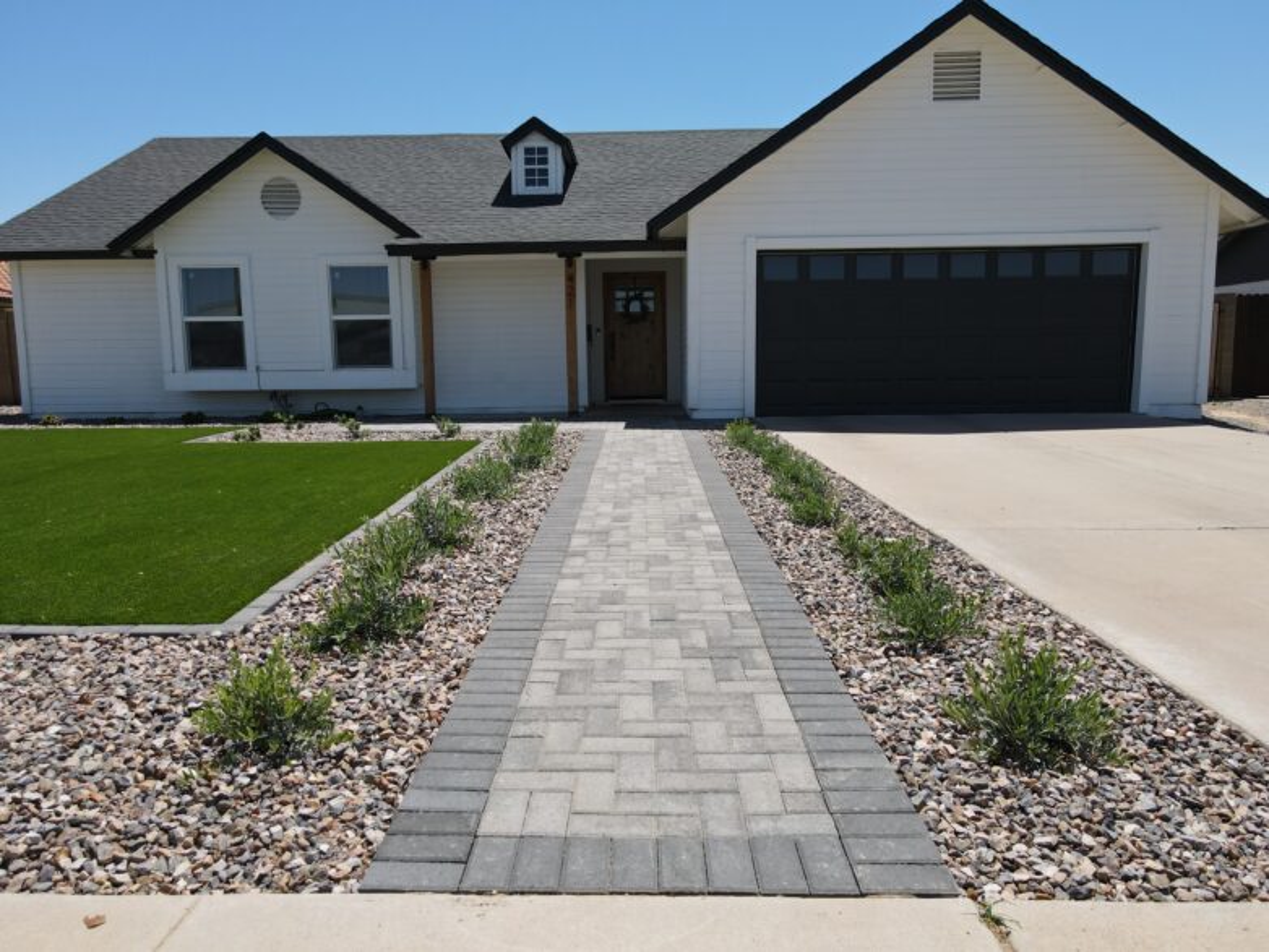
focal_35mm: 24
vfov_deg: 56.8
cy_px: 476
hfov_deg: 71.6
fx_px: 880
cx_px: 634
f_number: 2.8
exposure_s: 1/725
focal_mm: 4.5
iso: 100
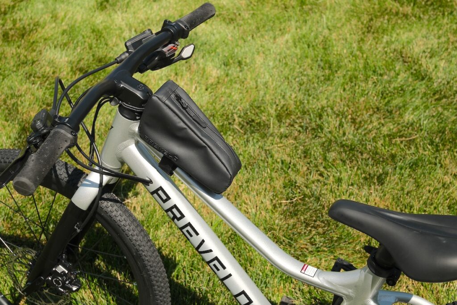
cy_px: 152
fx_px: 571
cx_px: 228
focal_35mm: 45
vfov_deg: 29.9
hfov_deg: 43.6
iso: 125
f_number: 5.6
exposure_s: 1/600
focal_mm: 30
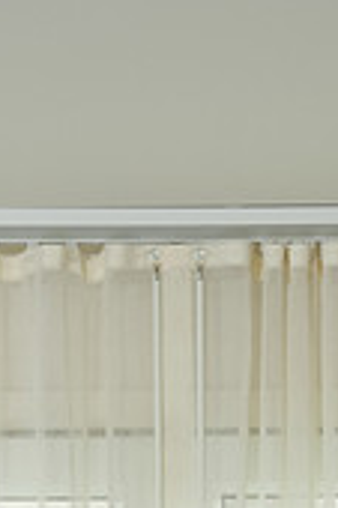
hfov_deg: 8.4
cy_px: 864
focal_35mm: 164
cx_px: 133
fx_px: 2314
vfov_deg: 11.7
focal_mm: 48
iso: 640
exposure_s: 1/200
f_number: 4
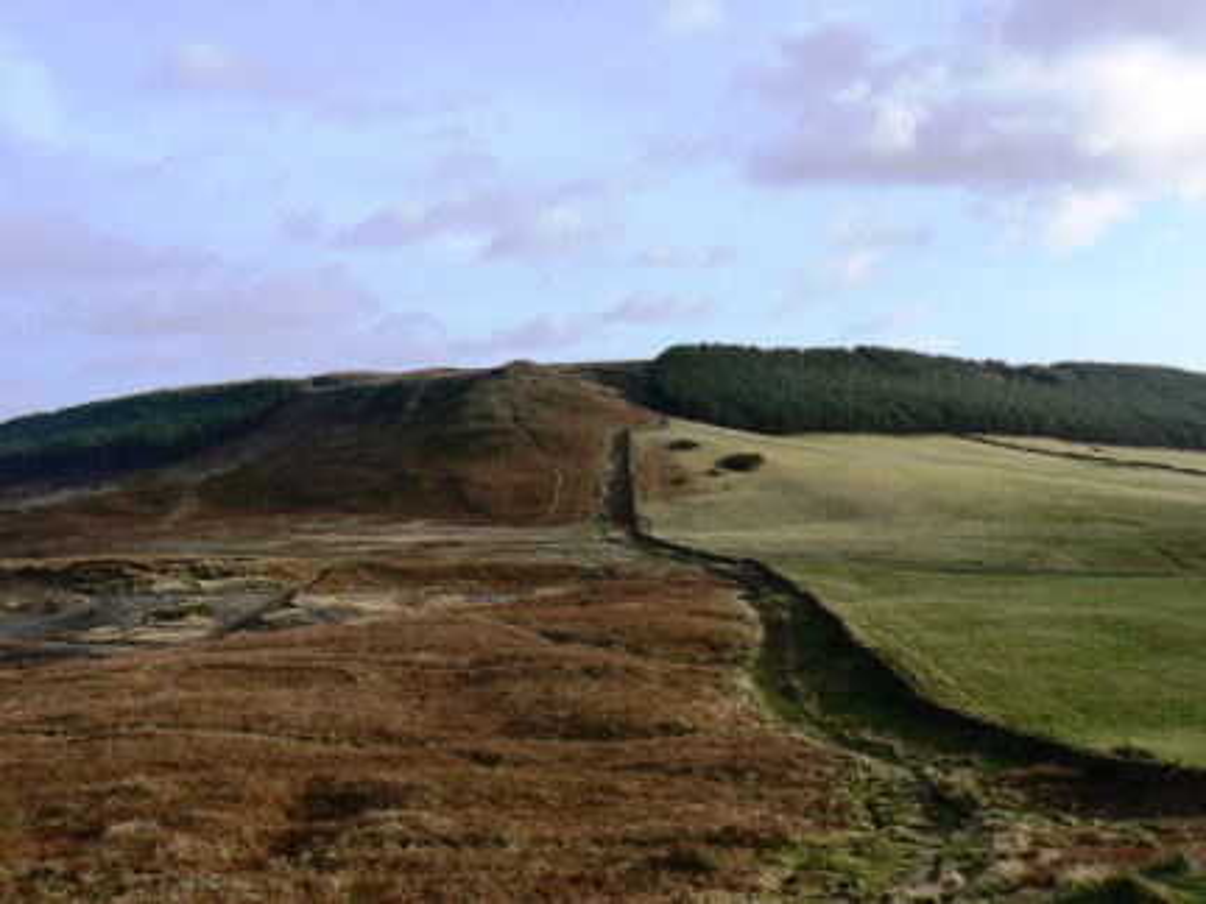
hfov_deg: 51.4
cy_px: 452
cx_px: 603
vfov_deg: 39.7
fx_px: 1254
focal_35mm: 36
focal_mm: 6
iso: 80
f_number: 5.6
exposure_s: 1/500
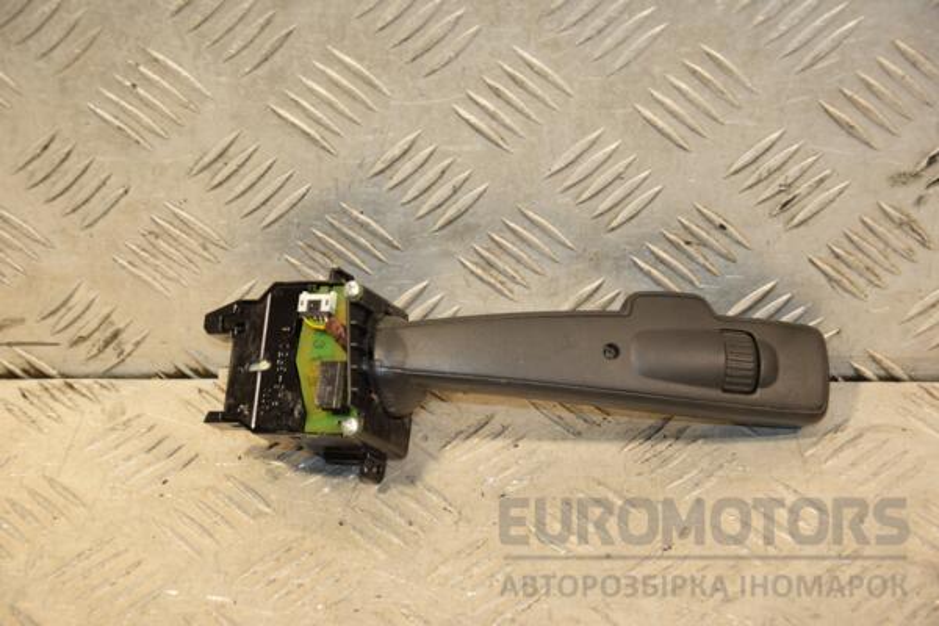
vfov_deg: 13.0
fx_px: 2739
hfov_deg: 19.5
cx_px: 470
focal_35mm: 105
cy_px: 313
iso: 800
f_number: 5.3
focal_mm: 70
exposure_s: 1/160
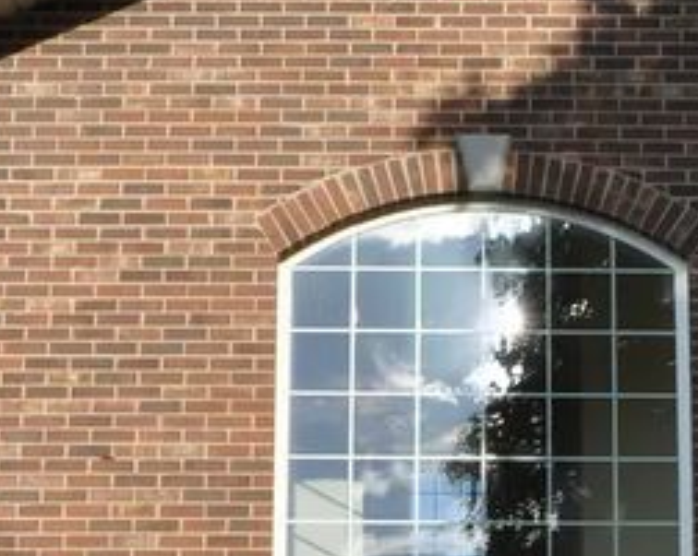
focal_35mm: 103
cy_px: 553
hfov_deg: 18.6
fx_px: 2125
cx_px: 496
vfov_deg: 14.7
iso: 200
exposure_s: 1/200
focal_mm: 18
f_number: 14
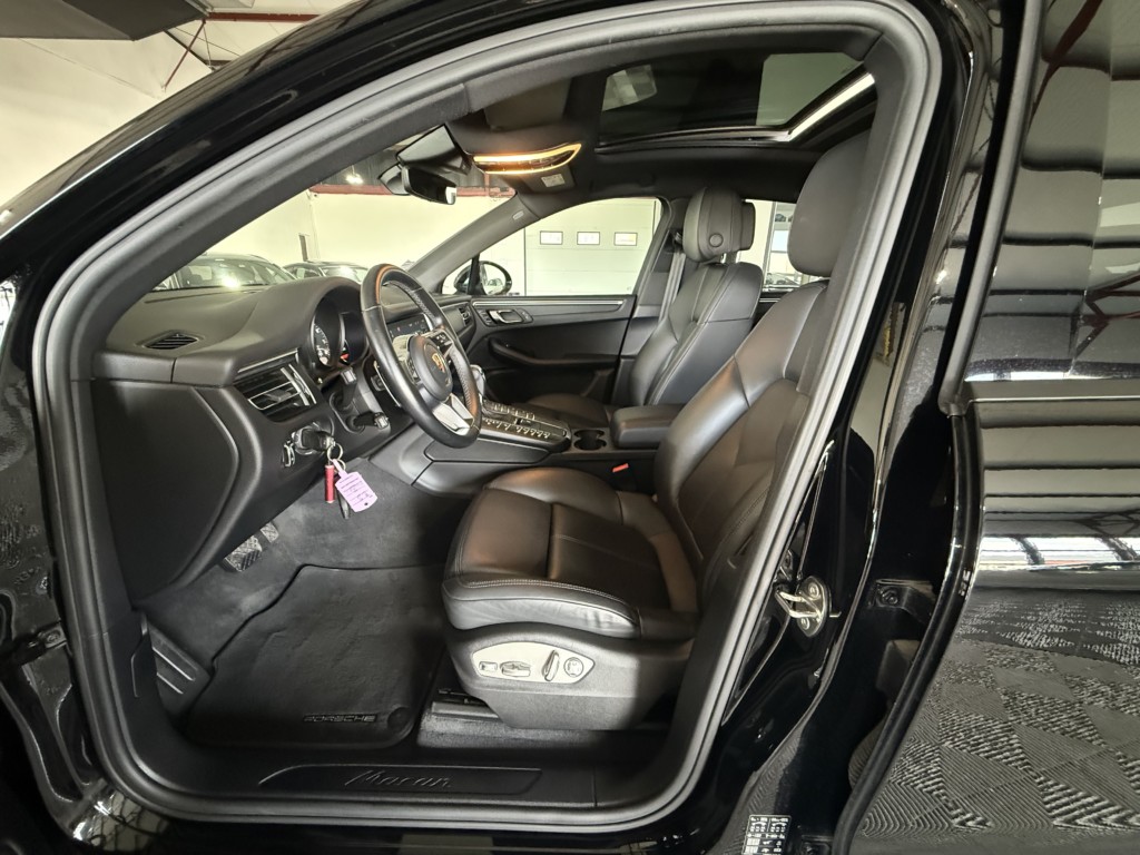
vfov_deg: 85.7
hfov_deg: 102.1
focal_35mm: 14
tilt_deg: -19.2
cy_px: 428
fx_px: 461
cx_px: 570
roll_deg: -1.1
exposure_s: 1/33
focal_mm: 2.22
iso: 1250
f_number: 2.2
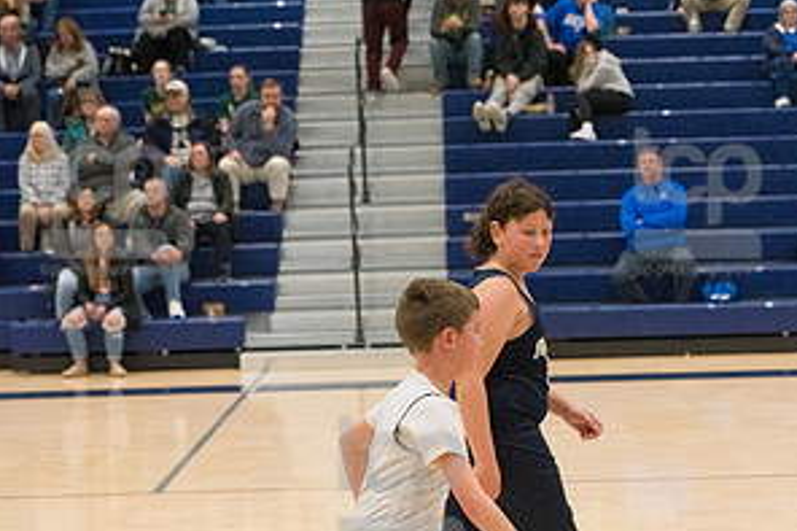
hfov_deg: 18.0
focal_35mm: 114
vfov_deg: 11.9
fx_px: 2522
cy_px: 491
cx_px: 401
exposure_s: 1/1600
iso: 8000
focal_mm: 75
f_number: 4.5
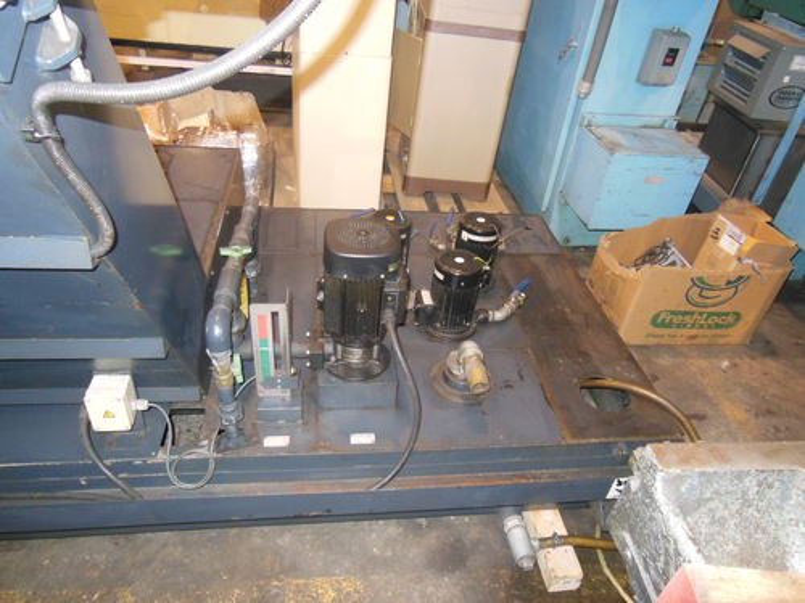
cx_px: 402
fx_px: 581
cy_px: 302
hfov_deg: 69.4
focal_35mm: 25
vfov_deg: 54.9
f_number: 3.5
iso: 800
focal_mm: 4.5
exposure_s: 1/25
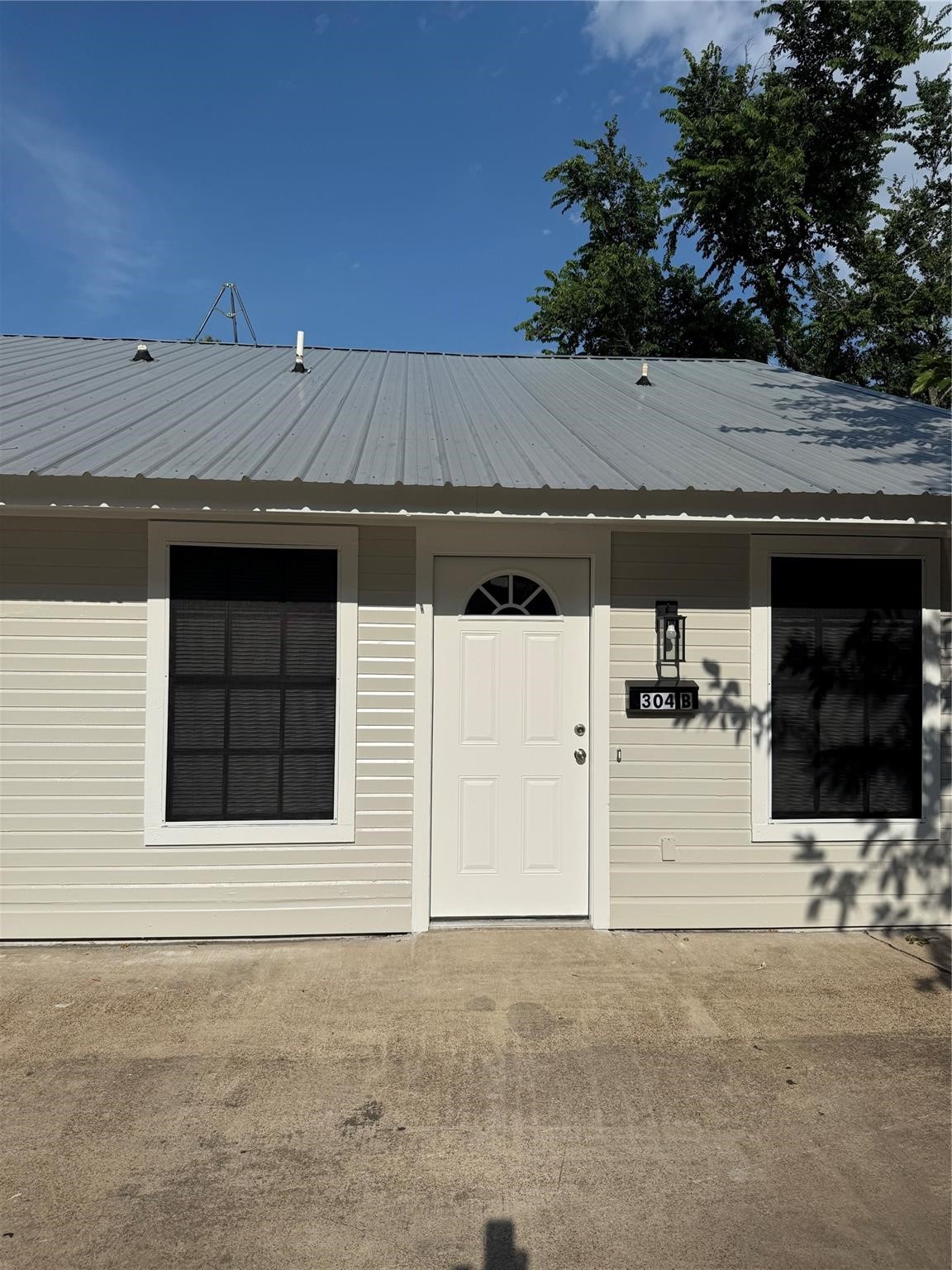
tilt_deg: +0.2
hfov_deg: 56.8
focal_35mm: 24
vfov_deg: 71.6
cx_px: 476
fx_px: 880
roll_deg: -1.4
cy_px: 635
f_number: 1.78
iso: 80
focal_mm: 6.76
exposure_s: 1/14286
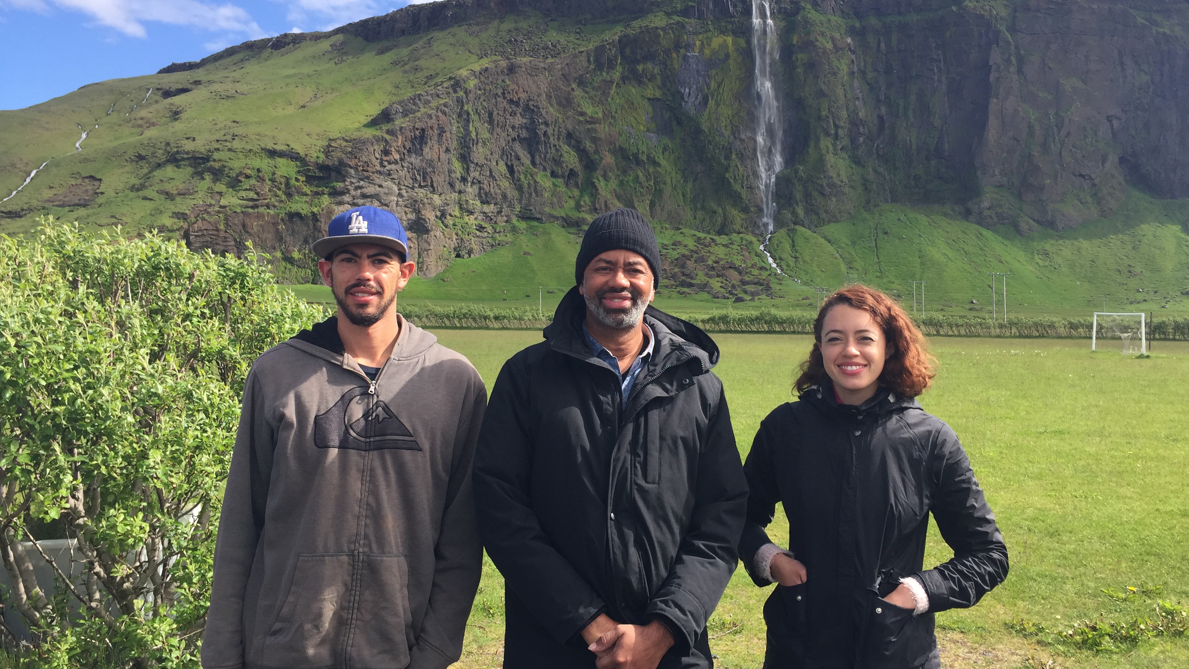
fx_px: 1009
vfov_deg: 36.7
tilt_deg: -0.2
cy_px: 322
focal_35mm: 32
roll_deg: -0.8
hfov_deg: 61.0
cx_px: 601
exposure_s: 1/989
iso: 32
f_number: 2.2
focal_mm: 4.15
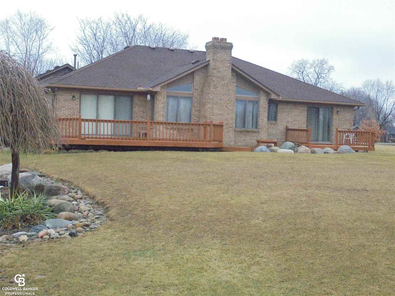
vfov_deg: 29.7
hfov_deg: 38.9
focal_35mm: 49
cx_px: 198
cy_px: 148
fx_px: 559
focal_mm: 8.9
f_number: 4.8
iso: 800
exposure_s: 1/160
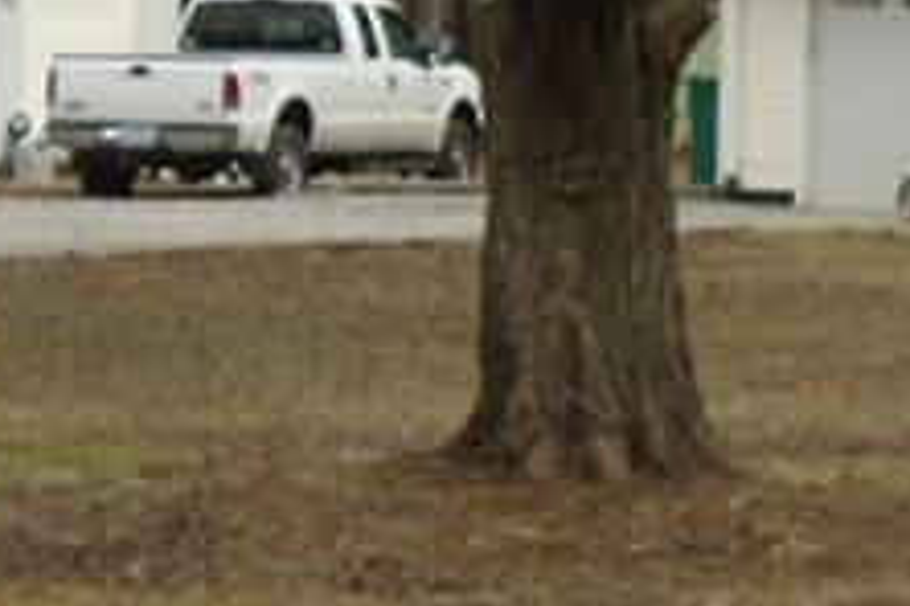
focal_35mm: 235
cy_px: -209
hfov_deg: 8.6
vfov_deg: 5.8
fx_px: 5940
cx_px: 1189
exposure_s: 1/320
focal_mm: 8.7
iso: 100
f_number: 4.5
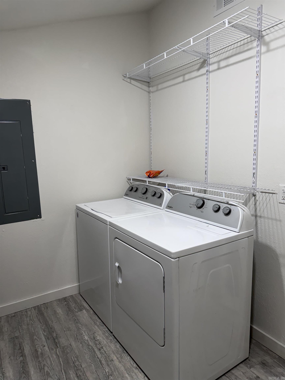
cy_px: 190
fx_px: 263
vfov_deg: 71.6
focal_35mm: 24
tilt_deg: -8.7
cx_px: 142
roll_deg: +1.7
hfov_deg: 56.8
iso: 125
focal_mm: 6.76
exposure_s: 1/120
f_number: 1.78
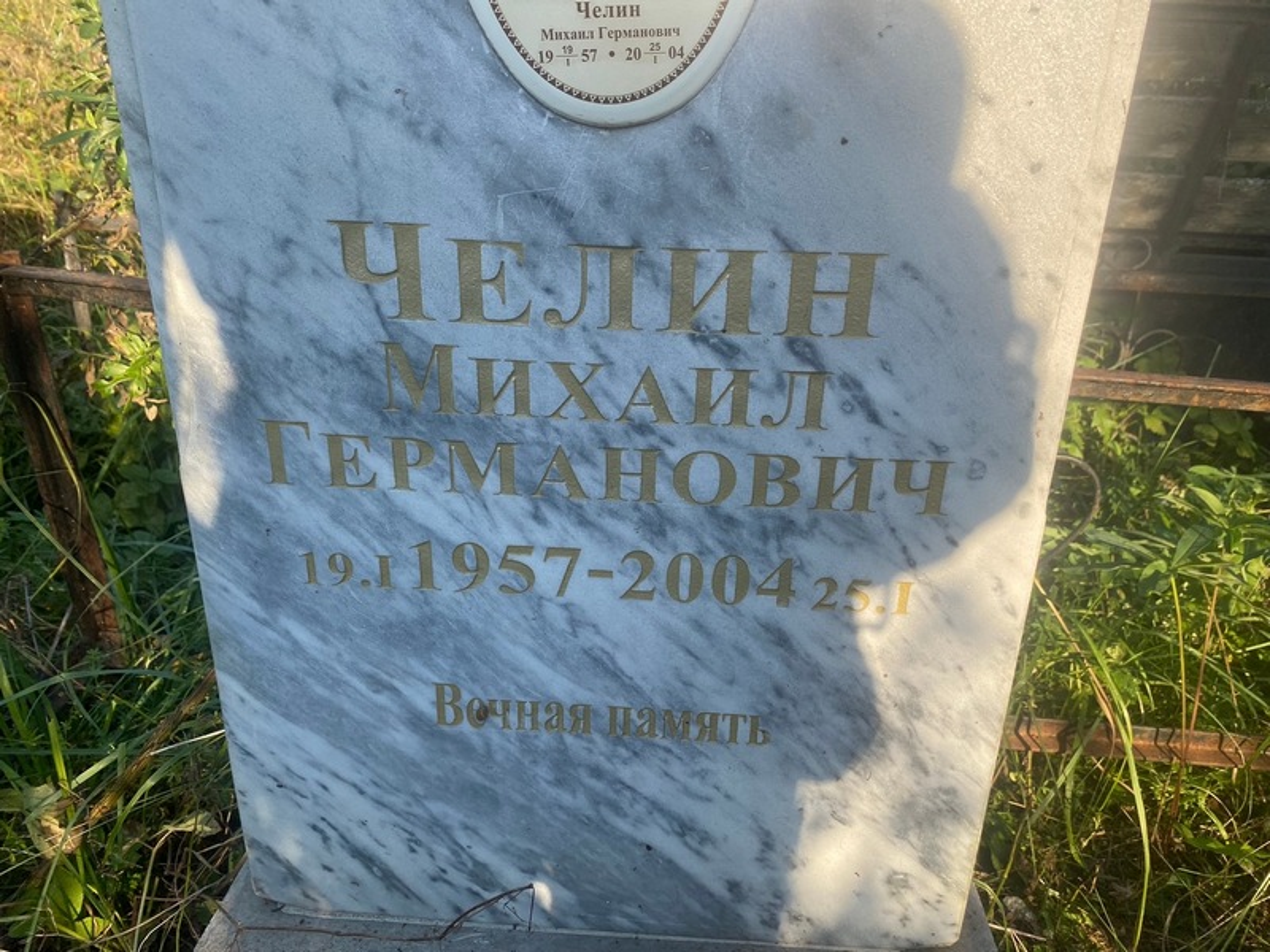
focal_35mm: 26
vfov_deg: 53.1
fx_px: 954
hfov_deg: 67.3
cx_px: 635
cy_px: 476
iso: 32
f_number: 1.8
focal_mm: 4.25
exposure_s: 1/788
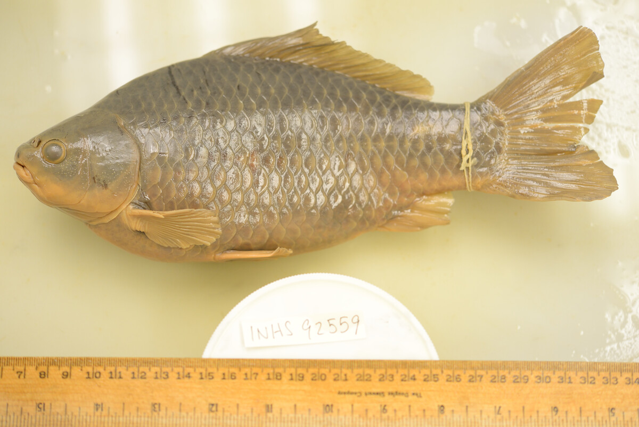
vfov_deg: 22.6
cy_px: 214
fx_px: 1065
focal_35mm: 60
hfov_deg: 33.4
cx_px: 320
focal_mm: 60
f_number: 3.2
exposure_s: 1/160
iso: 800
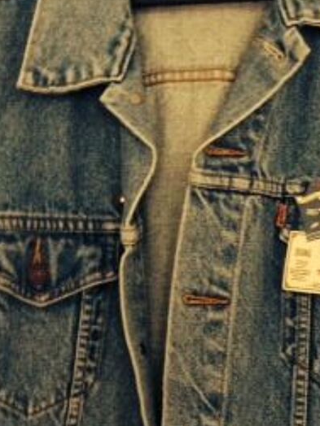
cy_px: 407
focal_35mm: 84
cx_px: 210
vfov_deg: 22.5
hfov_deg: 17.5
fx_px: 1035
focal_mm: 4.12
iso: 320
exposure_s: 1/20
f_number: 2.4
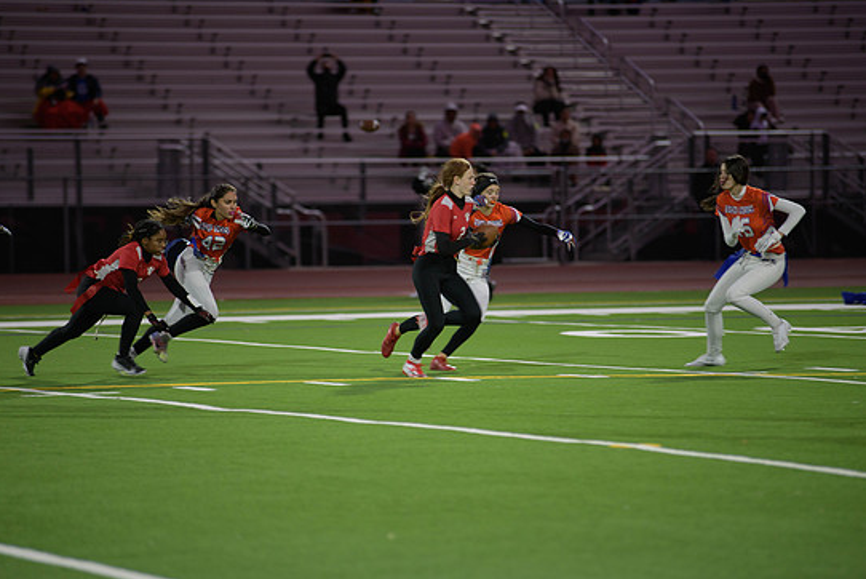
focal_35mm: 214
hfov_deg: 9.6
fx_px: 5150
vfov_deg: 6.4
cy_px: 289
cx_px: 431
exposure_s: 1/200
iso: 720
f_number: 2.8
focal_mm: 200
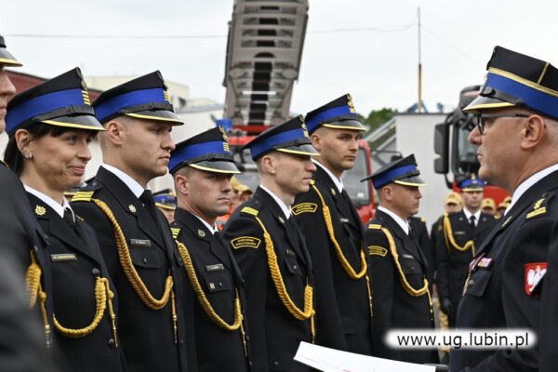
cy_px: 186
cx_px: 279
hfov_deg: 21.9
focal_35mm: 93
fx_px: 1441
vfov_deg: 14.7
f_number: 5
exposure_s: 1/250
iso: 200
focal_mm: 62
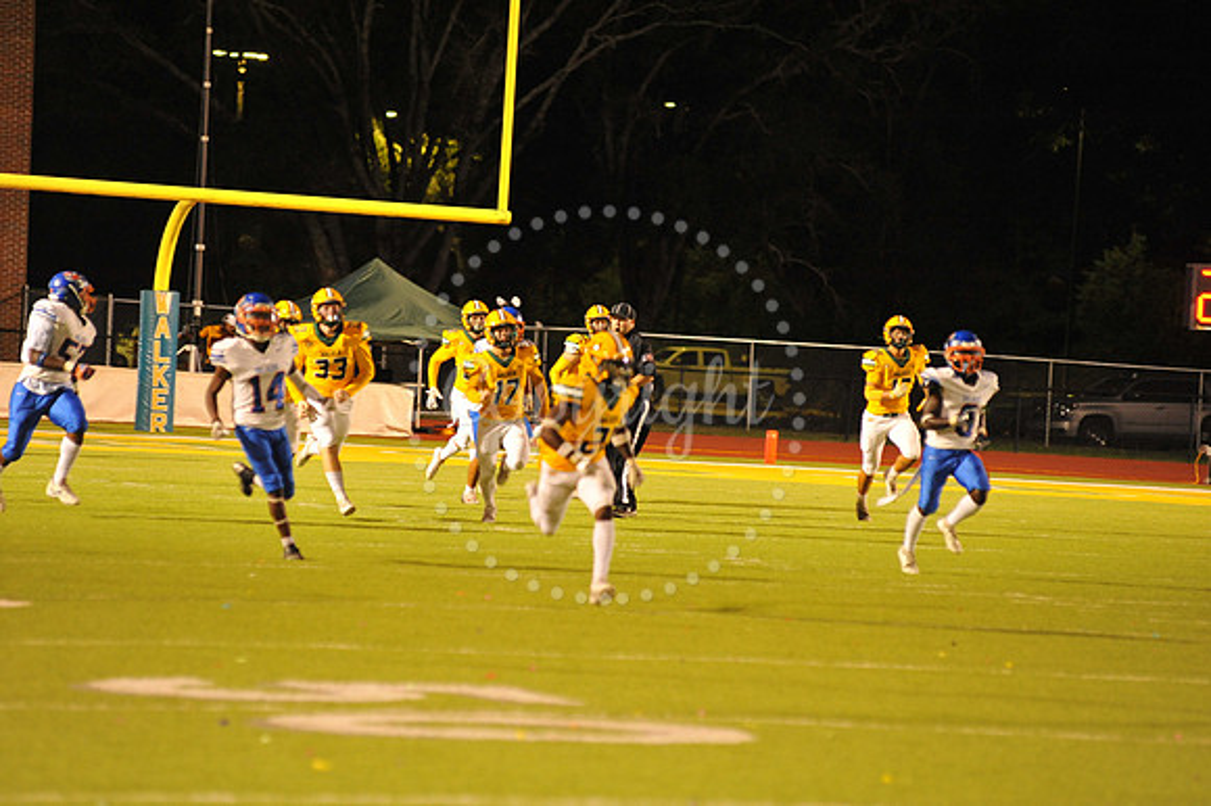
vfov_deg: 6.9
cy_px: 403
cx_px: 606
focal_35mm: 200
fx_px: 6724
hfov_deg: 10.3
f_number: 4.5
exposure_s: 1/160
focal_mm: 200
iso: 3200
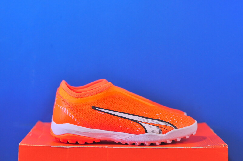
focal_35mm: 75
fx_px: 506
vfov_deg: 18.1
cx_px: 122
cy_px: 80
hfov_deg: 27.0
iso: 250
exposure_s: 1/320
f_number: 2.5
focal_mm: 50
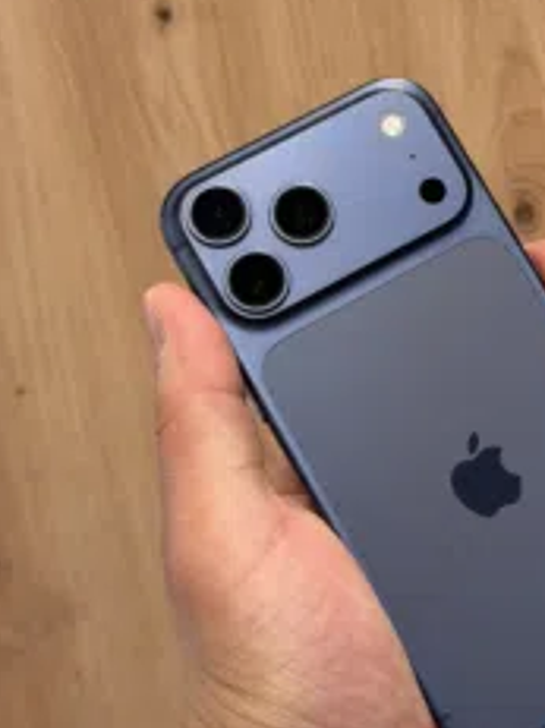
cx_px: 460
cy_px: 331
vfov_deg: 23.6
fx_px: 1744
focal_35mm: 83
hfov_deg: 17.6
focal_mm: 6.76
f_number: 1.78
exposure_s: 1/50
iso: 80
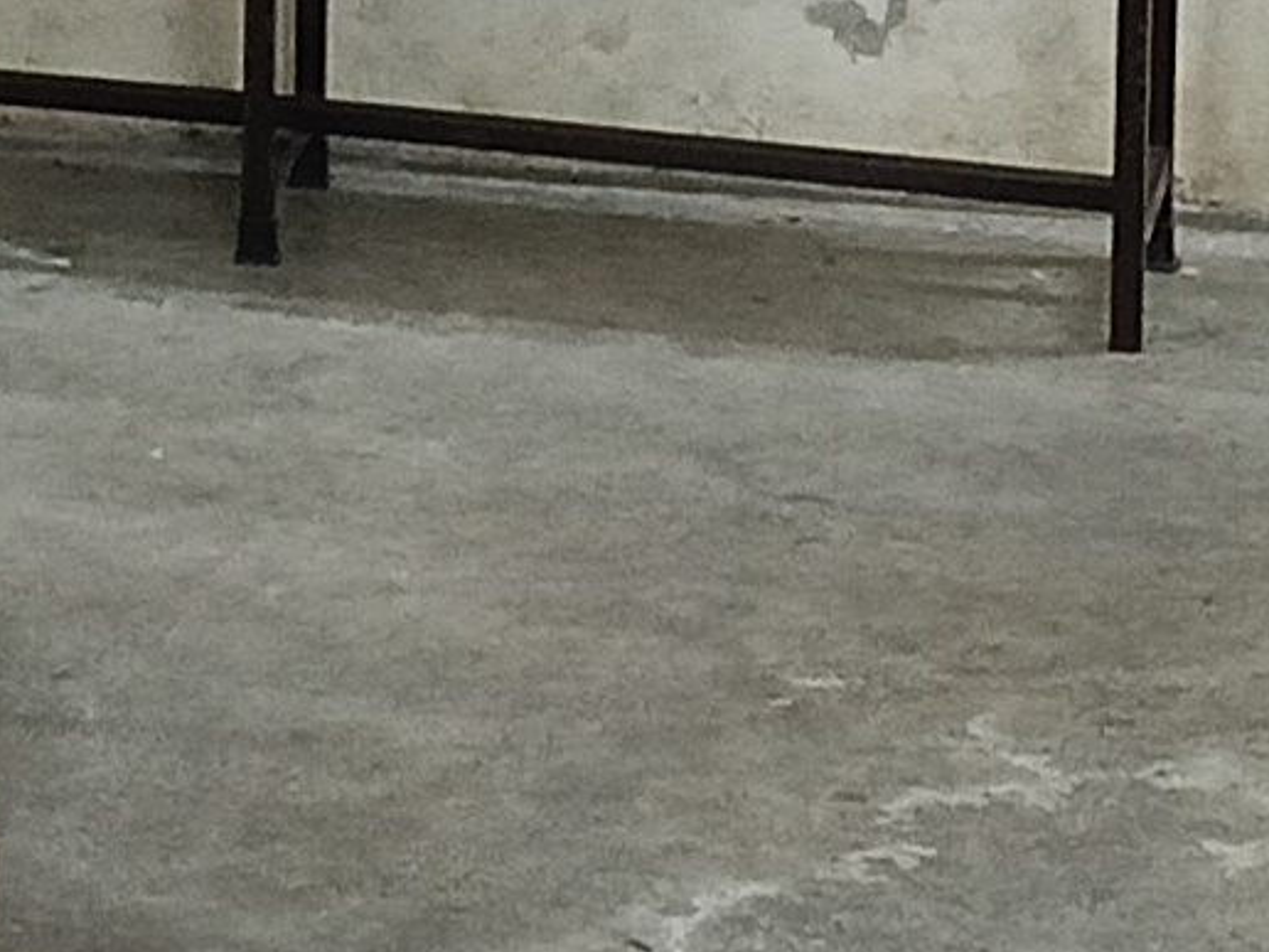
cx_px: -263
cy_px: -922
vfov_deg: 7.7
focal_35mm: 186
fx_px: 6819
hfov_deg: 10.5
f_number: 1.75
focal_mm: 5.24
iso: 3200
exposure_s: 1/50
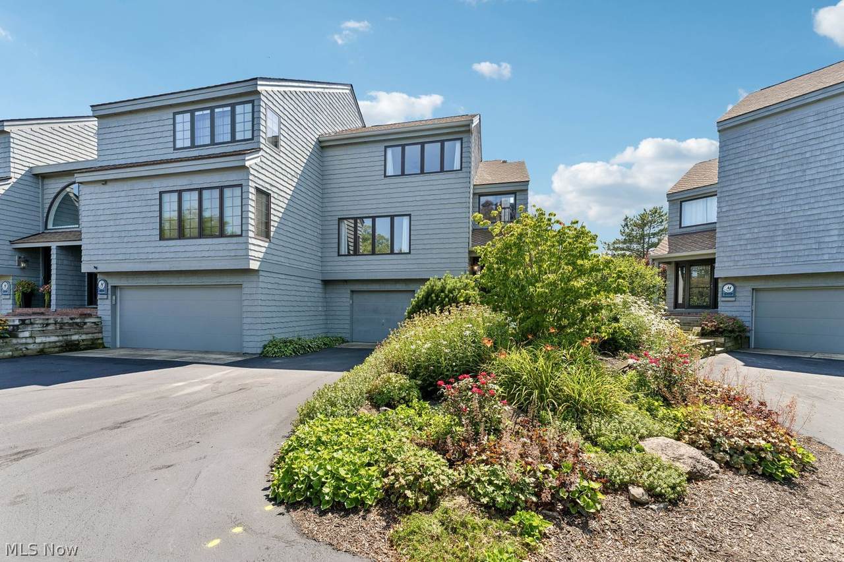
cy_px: 281
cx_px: 422
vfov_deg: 81.2
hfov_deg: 104.3
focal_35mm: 14
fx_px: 328
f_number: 8
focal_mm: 14
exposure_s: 1/200
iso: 200
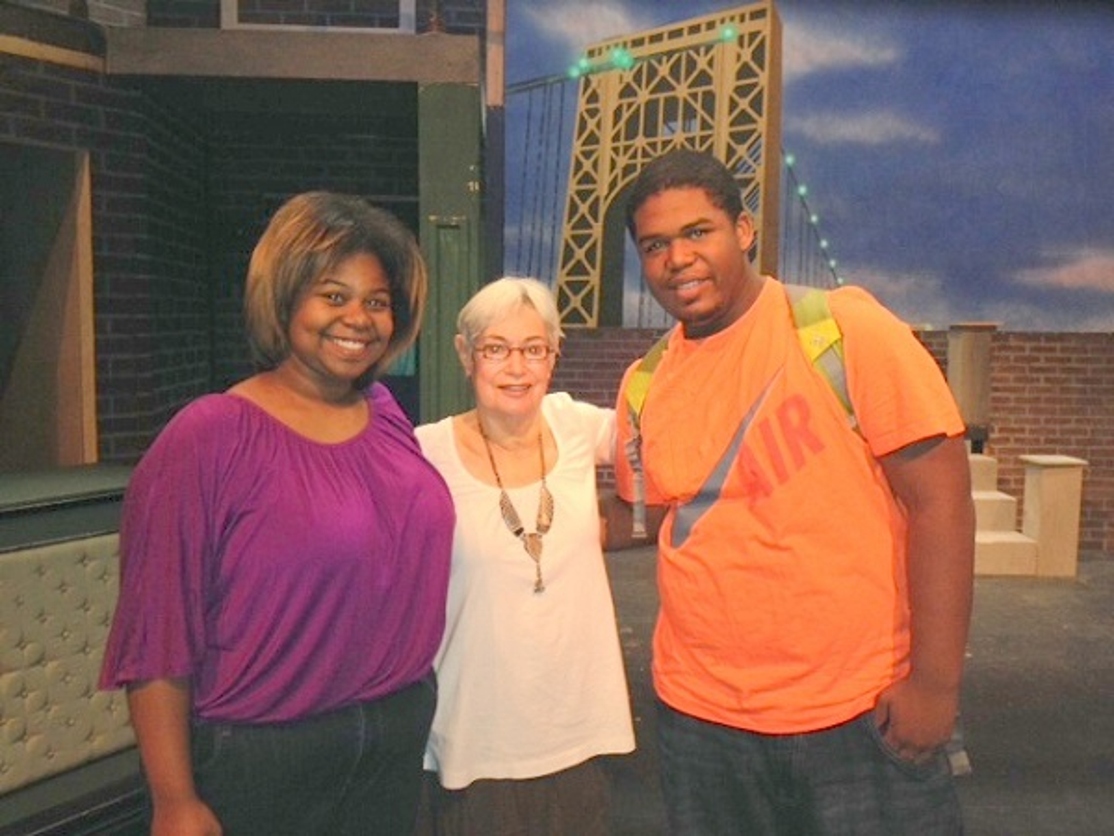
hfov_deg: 52.6
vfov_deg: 40.7
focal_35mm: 35
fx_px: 1126
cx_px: 557
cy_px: 418
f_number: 2.4
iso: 125
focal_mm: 4.28
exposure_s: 1/16
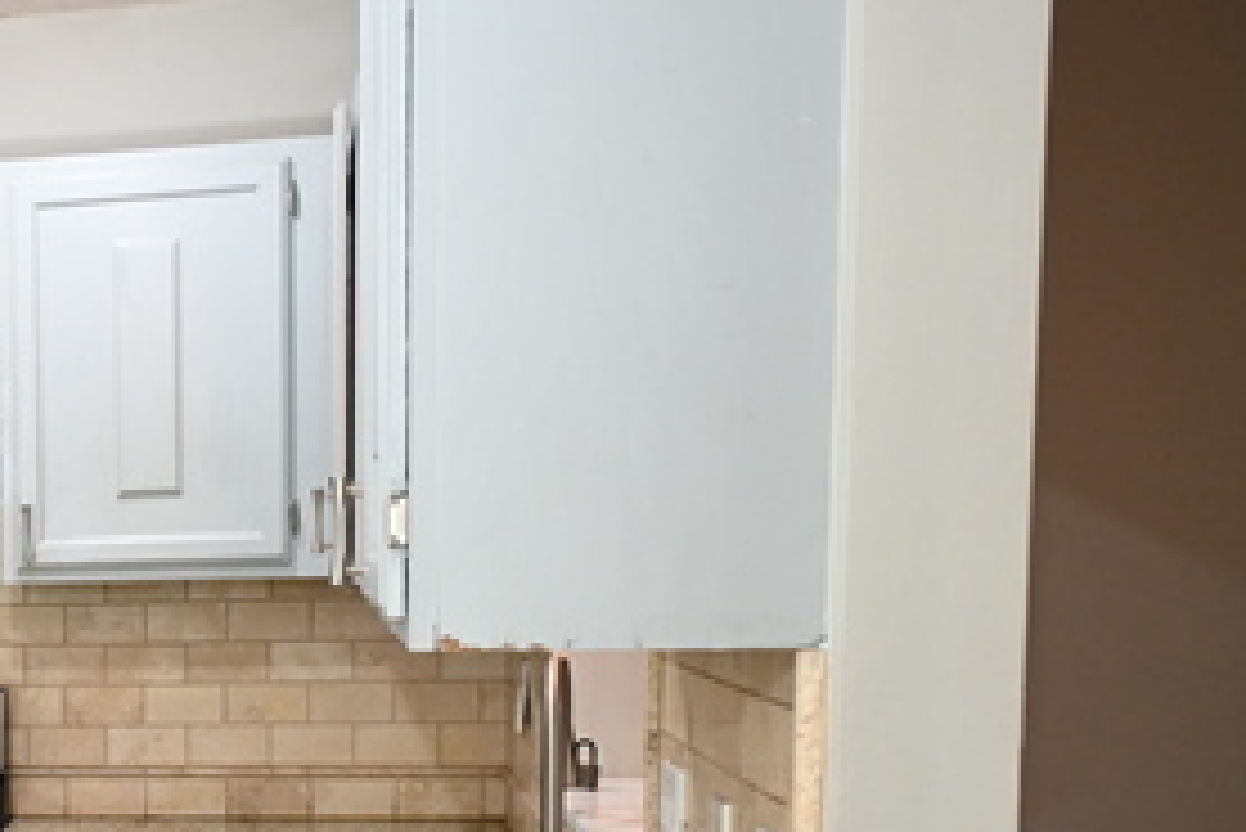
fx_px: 2251
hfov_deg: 26.3
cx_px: -371
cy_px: 796
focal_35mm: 65
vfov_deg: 20.4
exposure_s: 1/125
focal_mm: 24
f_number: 4
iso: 2200
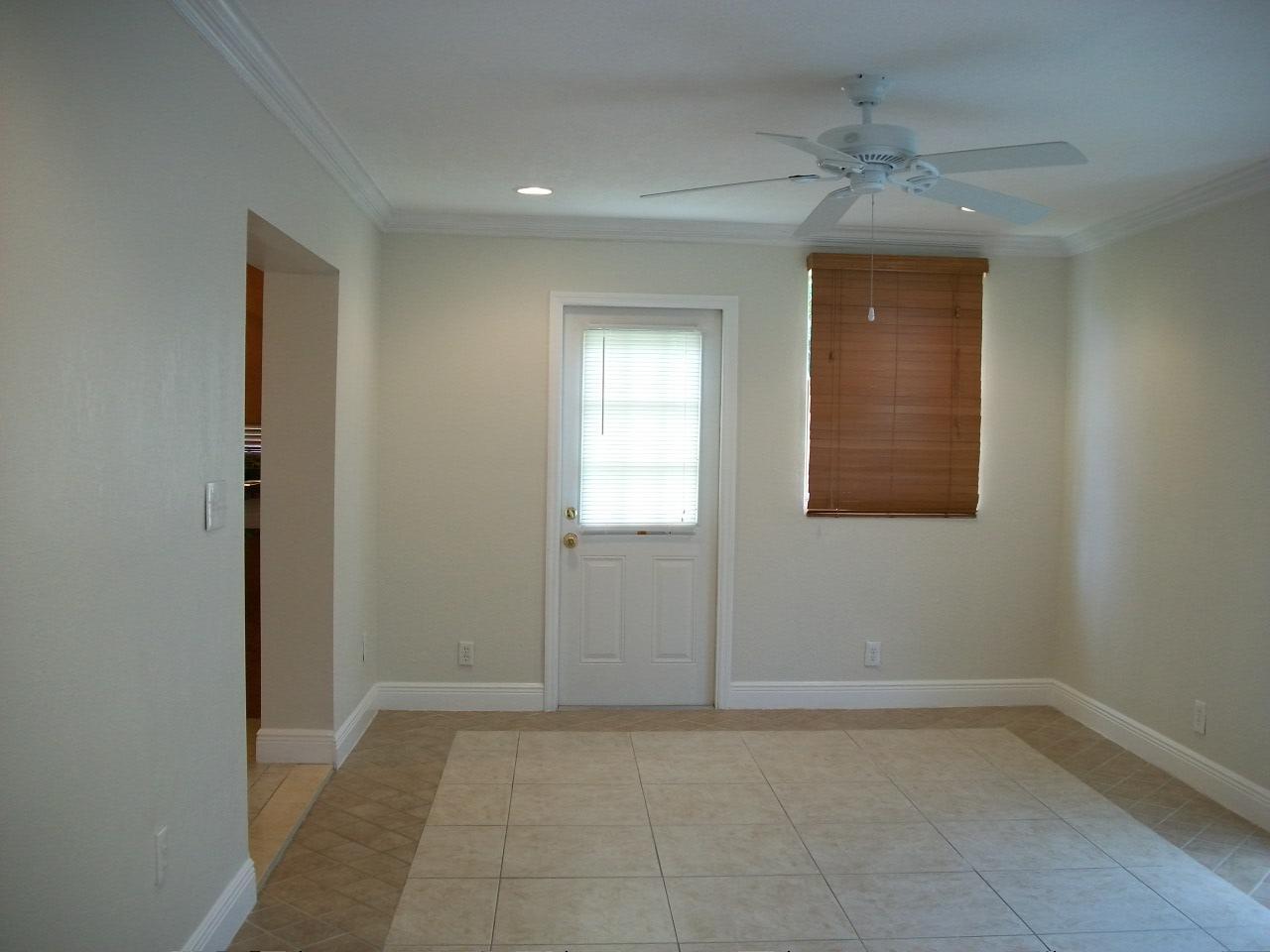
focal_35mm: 32
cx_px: 635
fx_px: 1174
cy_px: 476
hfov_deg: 56.8
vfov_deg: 44.2
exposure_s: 1/30
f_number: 2.9
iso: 80
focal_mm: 5.7
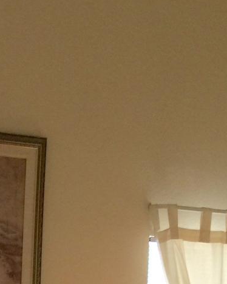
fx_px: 1017
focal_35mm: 121
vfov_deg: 14.5
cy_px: 457
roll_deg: -1.3
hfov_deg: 12.3
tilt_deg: -5.0
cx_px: -73
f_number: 2.2
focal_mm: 4.15
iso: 32
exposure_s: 1/15
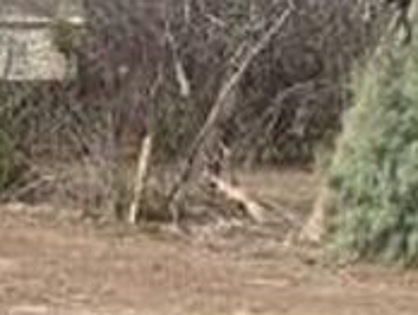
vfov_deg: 9.2
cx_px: -389
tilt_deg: -15.0
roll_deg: -4.6
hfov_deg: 11.7
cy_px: 594
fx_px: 1850
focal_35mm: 153
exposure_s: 1/1779
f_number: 1.8
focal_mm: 4.25
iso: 25
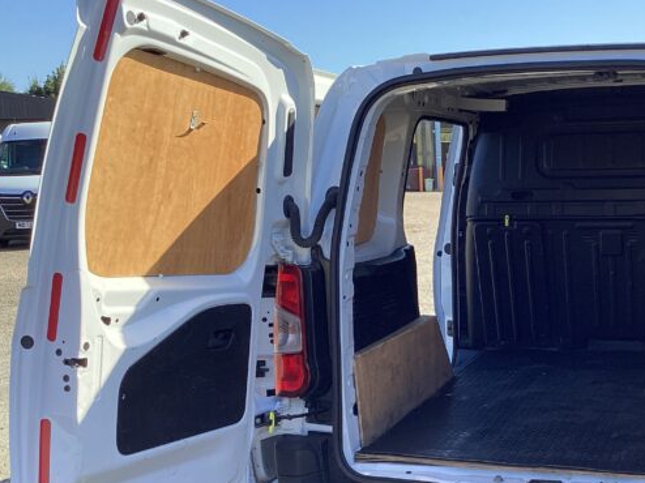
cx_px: 505
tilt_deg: -10.7
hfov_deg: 37.0
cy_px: 317
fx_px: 931
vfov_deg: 28.9
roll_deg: +1.9
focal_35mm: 50
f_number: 2.4
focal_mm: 3.3
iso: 25
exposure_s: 1/309
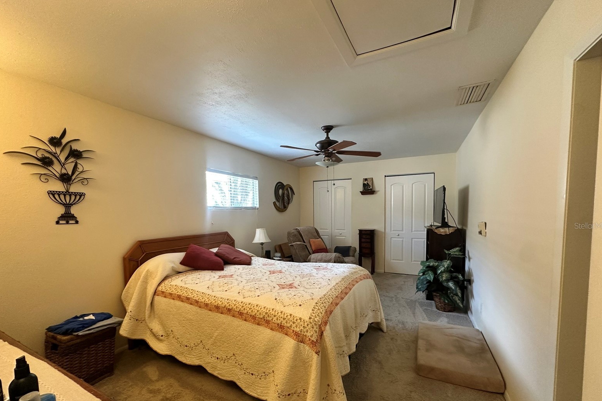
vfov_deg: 77.0
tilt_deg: -3.4
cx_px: 301
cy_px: 225
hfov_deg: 100.4
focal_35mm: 15
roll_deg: +0.7
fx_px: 251
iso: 250
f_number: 2.2
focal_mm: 2.22
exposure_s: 1/60
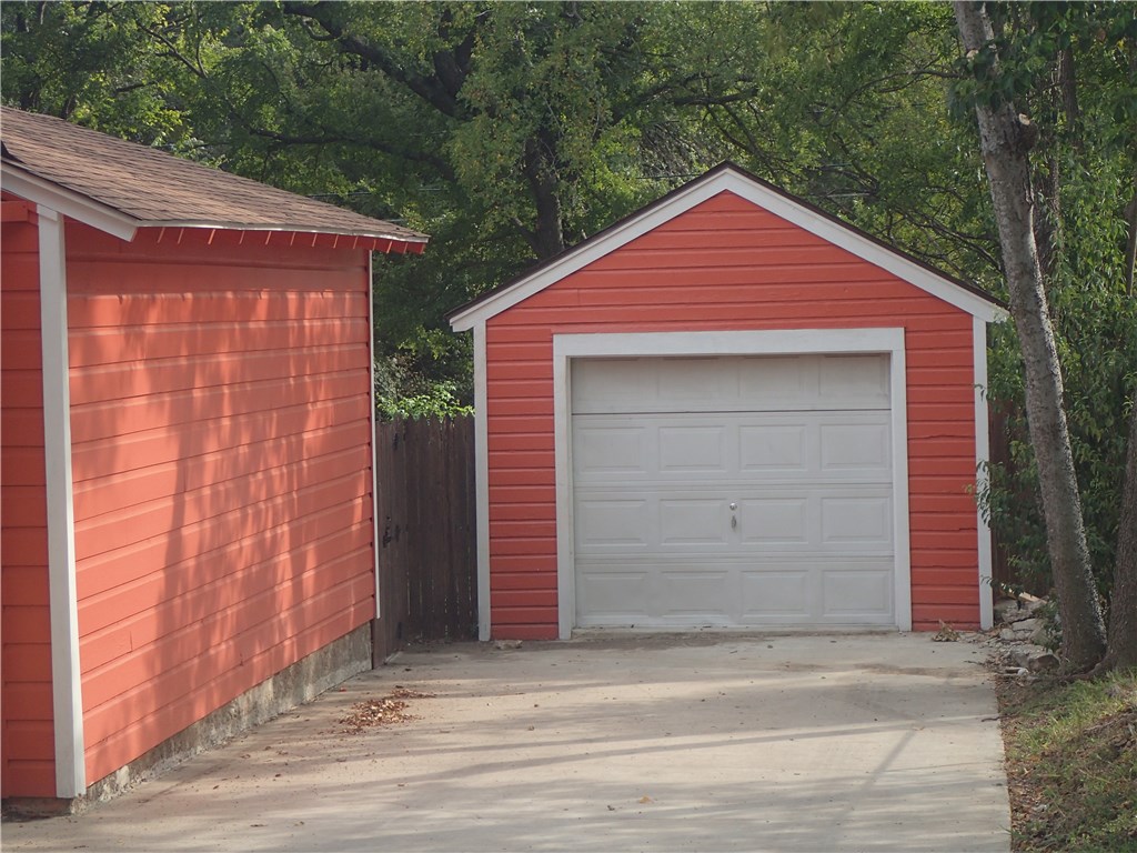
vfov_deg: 16.2
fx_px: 2989
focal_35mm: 91
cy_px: 426
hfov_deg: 21.5
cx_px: 568
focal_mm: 16.48
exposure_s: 1/250
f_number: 4.7
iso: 100
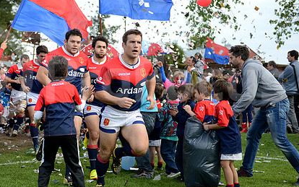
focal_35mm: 60
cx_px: 104
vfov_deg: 21.6
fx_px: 489
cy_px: 77
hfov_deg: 33.7
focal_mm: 42
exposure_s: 1/1600
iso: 250
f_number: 2.8
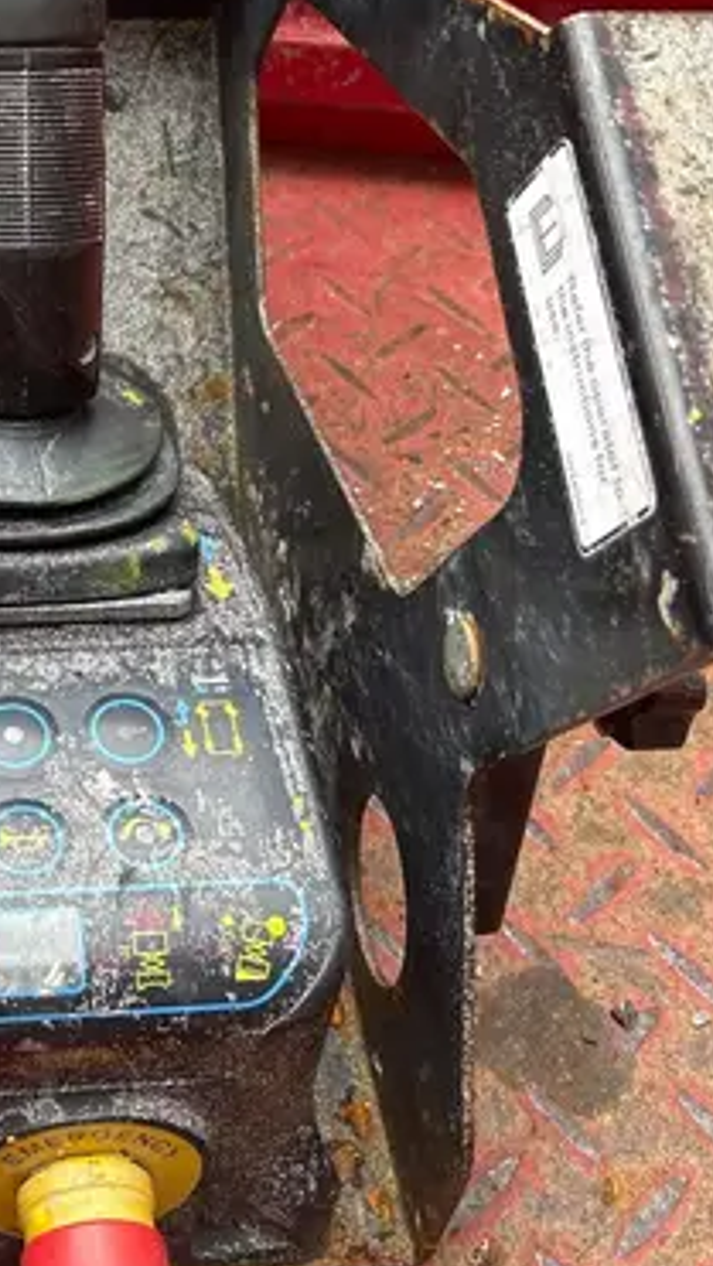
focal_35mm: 56
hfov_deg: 20.9
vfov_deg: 35.7
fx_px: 1880
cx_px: 24
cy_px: 217
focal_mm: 5.7
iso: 50
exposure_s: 1/471
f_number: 1.5
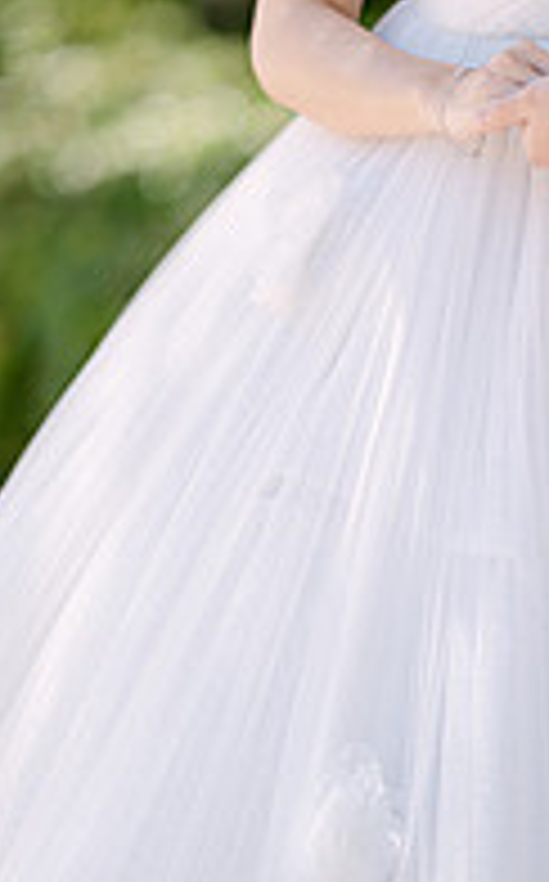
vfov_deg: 8.5
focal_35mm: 246
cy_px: 598
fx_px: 5906
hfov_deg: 5.3
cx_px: 590
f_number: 1.4
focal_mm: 105
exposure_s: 1/1000
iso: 64
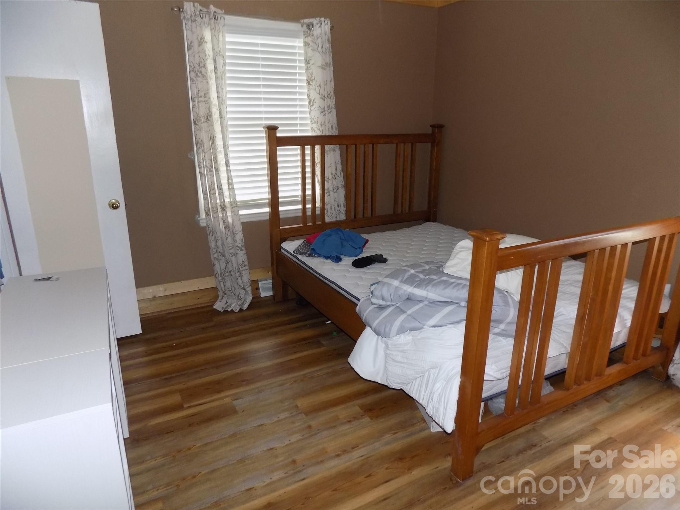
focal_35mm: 23
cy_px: 255
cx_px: 340
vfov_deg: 58.9
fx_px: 452
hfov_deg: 73.9
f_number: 3.1
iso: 200
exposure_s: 1/30
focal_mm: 4
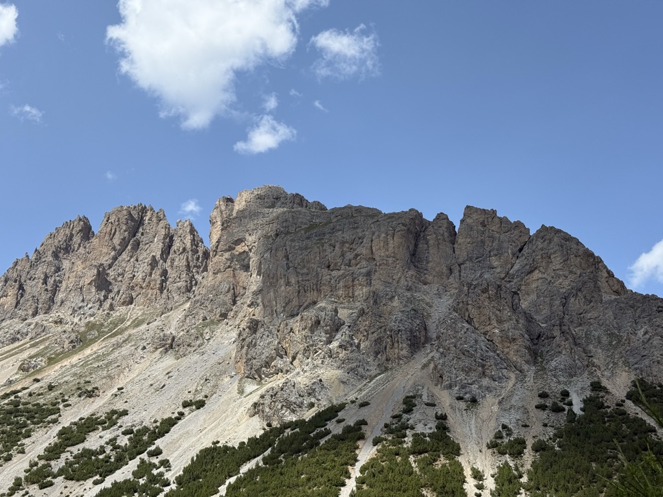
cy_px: 248
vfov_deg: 30.3
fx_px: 919
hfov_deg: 39.7
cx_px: 332
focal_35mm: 48
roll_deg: -0.9
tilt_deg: +25.8
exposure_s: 1/4098
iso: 64
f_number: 1.78
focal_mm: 6.76
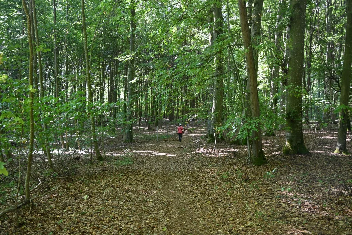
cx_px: 176
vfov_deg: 42.3
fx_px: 303
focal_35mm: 31
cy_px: 118
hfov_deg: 60.3
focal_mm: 31
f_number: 4
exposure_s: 1/125
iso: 1600
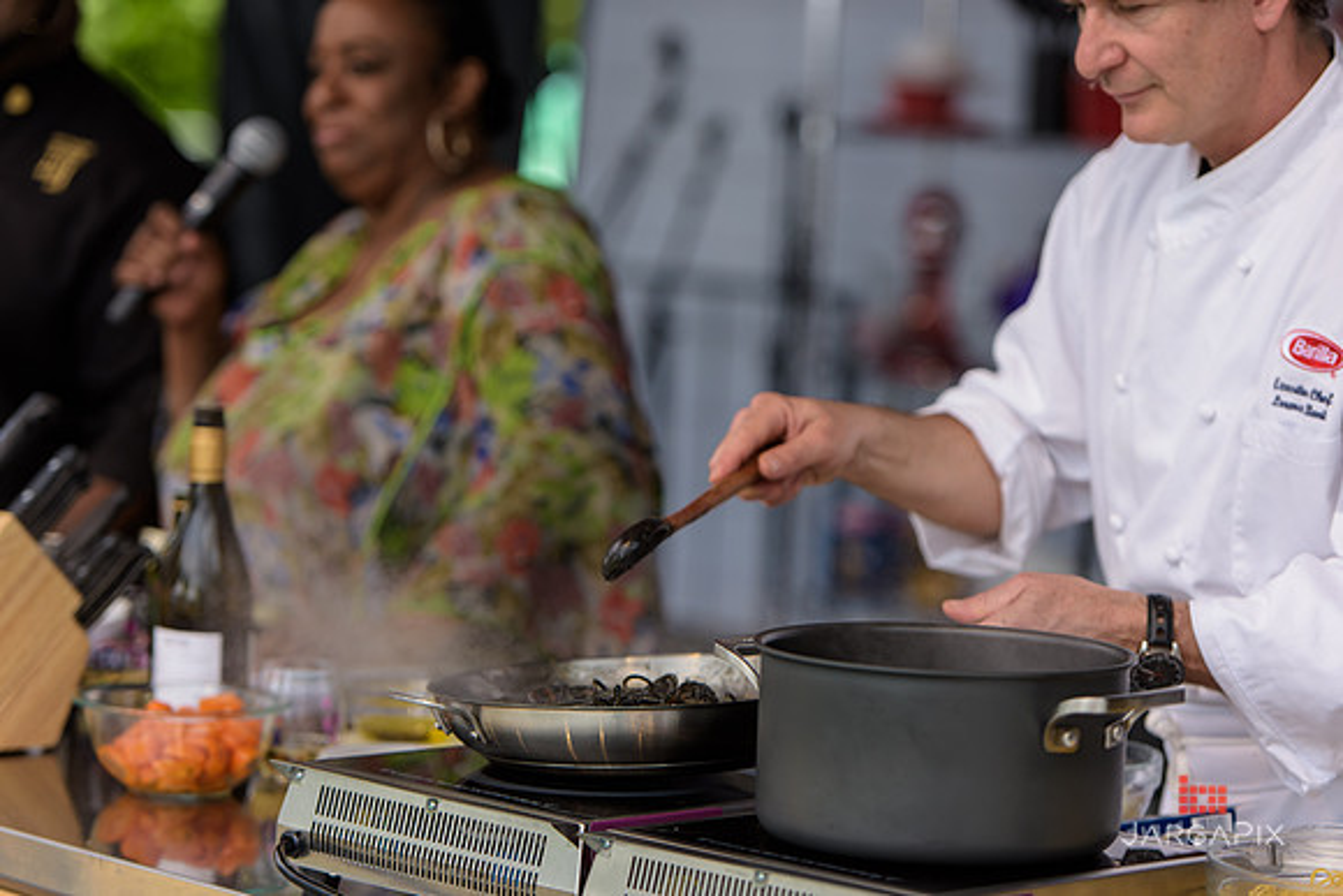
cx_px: 672
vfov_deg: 10.6
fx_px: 4851
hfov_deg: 15.8
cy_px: 448
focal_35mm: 130
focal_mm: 130
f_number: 3.2
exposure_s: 1/1600
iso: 250
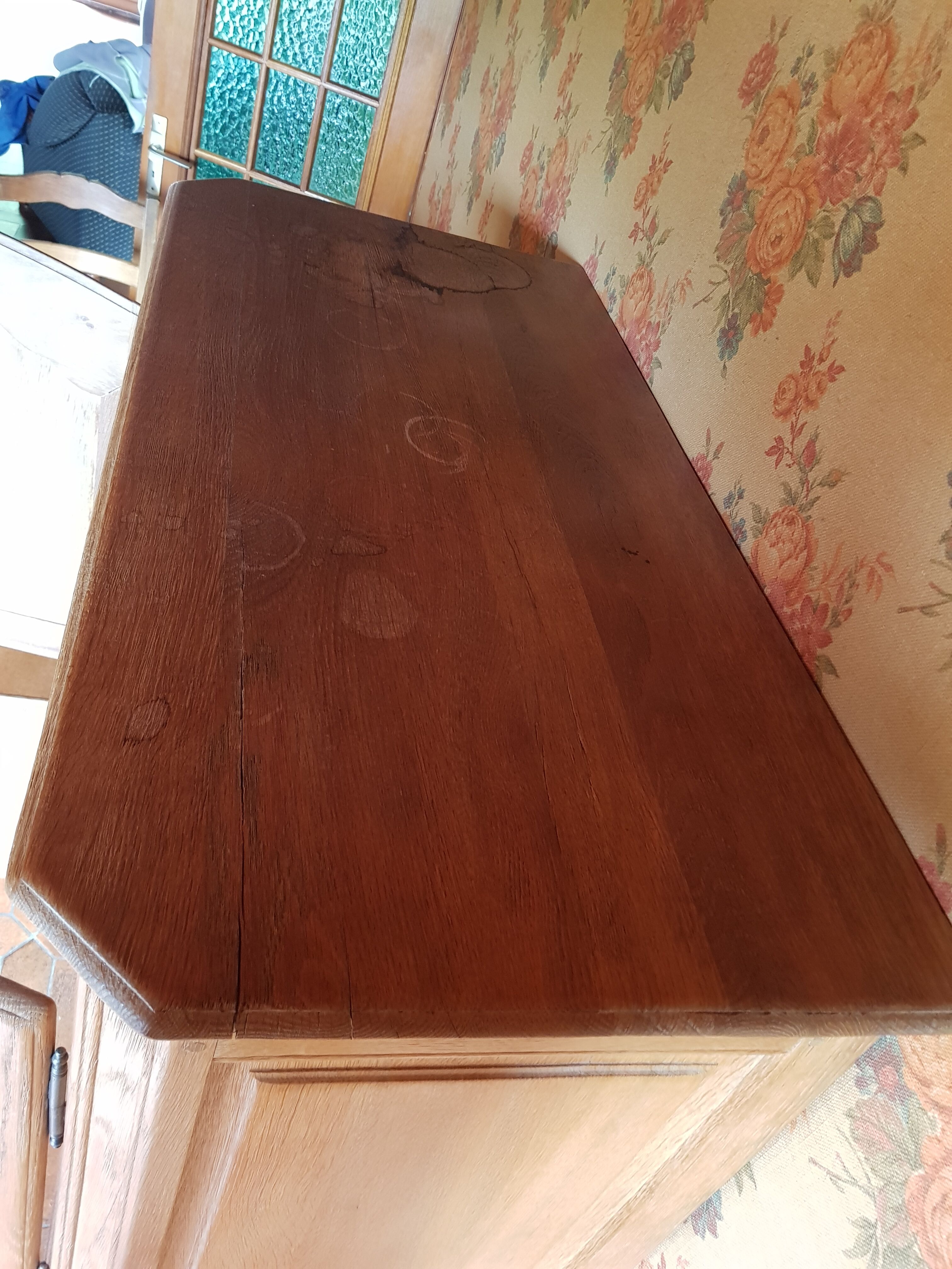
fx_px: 953
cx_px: 476
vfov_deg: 67.3
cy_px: 634
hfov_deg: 53.1
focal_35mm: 26
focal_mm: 4.2
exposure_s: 1/21
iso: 200
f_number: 1.7
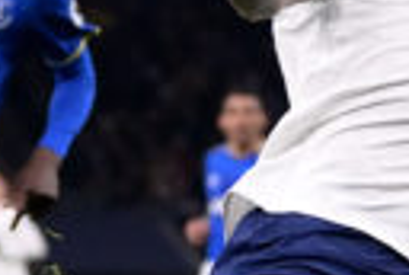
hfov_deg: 3.7
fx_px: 6320
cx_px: 690
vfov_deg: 2.5
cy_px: 217
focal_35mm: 555
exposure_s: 1/2000
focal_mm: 95
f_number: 2.8
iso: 2000
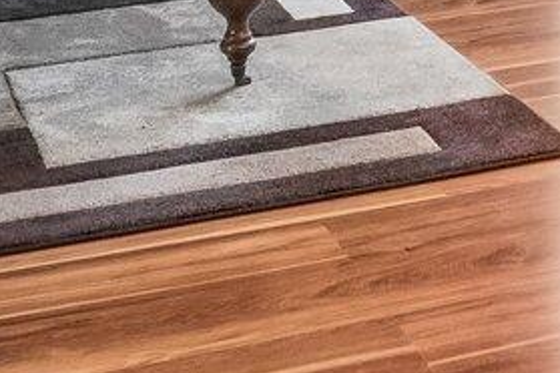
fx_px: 1711
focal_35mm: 110
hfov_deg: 18.1
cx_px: 574
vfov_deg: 10.3
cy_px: -599
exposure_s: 1/80
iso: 1000
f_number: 7.1
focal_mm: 15
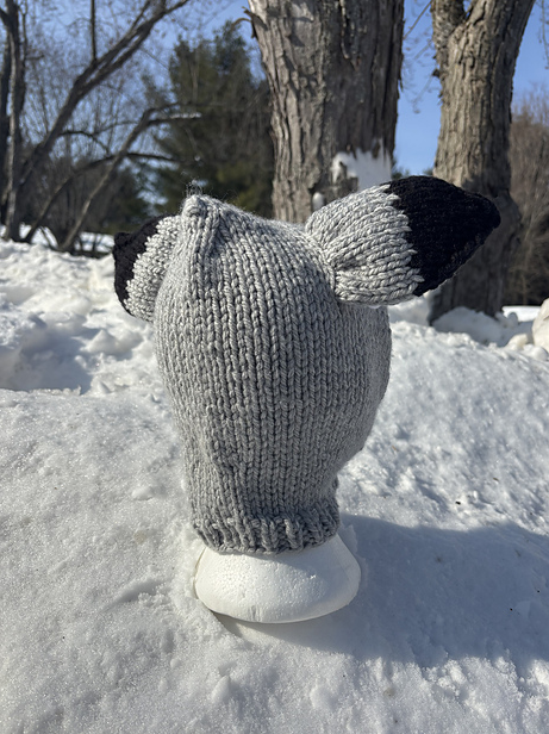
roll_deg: -5.2
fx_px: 572
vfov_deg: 65.4
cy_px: 378
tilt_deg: -5.8
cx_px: 283
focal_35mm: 27
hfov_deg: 51.3
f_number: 1.6
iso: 50
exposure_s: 1/6711
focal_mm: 5.96
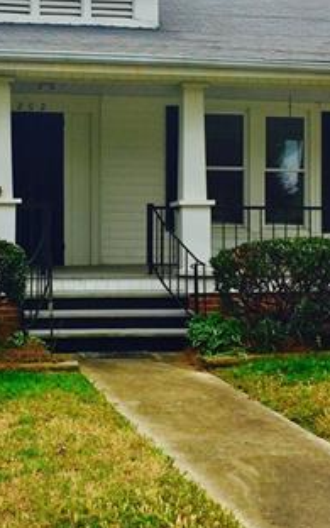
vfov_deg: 32.5
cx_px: 98
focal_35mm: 63
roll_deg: -1.5
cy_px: 239
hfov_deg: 20.5
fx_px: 907
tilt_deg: +1.7
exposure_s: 1/1412
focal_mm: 4.15
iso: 32
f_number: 2.2
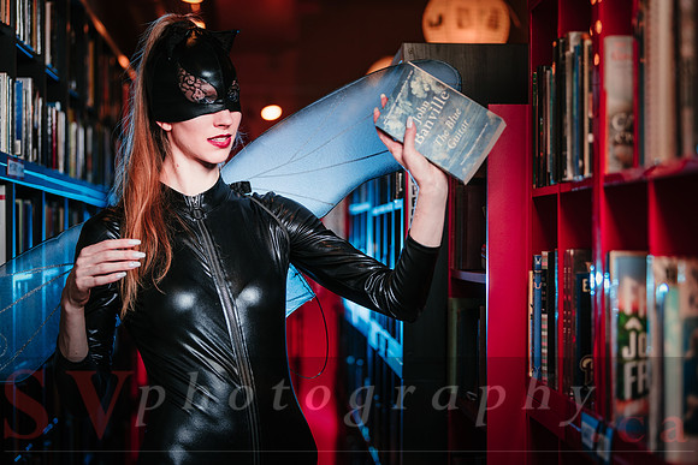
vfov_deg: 16.0
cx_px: 349
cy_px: 232
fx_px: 1655
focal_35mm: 85
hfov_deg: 23.8
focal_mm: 82
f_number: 2.8
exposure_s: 1/200
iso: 100
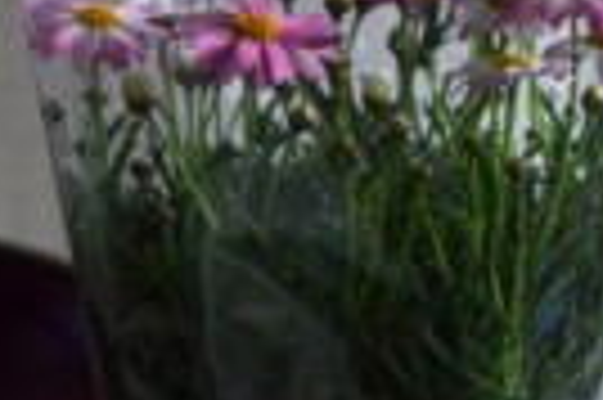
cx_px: 360
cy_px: 34
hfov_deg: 6.6
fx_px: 5236
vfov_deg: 4.4
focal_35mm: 313
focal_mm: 70
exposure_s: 1/800
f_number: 5
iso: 1600
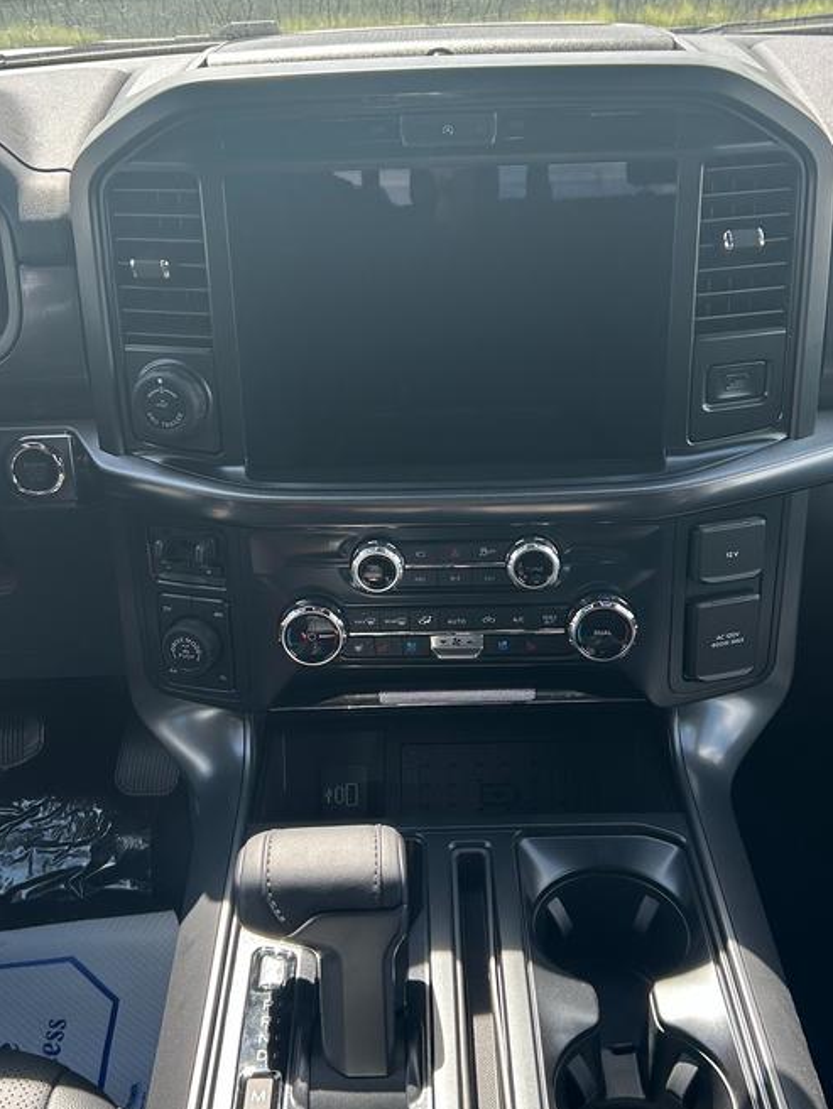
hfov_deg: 37.7
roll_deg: -0.7
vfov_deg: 48.9
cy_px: 527
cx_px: 416
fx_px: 1219
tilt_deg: -30.8
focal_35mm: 38
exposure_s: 1/482
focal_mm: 5.7
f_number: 1.5
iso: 50
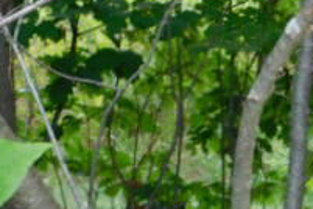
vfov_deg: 4.5
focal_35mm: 301
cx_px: 374
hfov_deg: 6.8
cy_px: 264
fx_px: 2617
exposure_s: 1/30
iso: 200
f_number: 4.5
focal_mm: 16.1
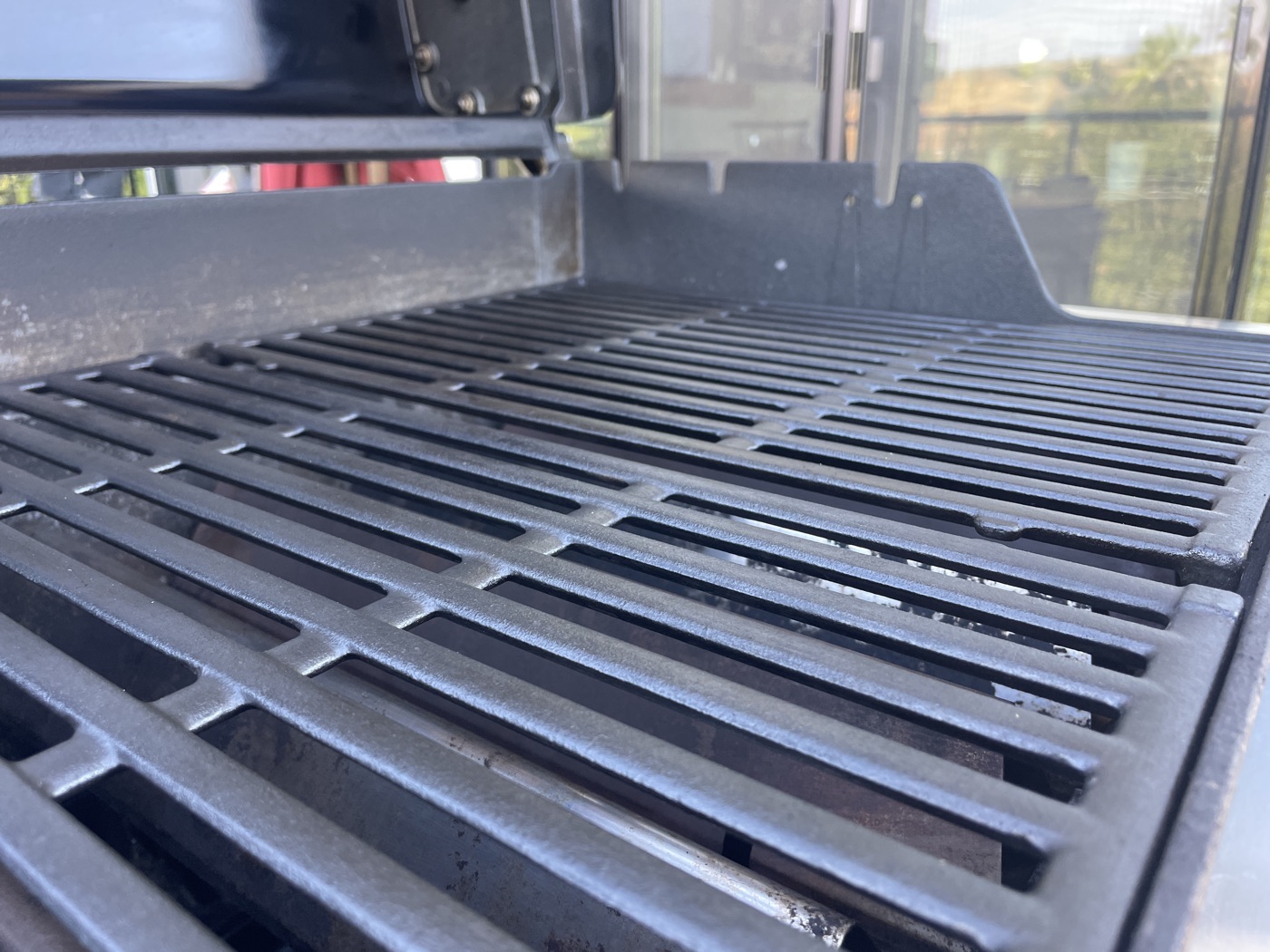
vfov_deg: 53.1
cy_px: 476
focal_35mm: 26
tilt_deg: -19.6
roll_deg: +0.5
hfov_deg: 67.3
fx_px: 954
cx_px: 635
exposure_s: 1/104
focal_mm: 4.2
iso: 125
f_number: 1.6
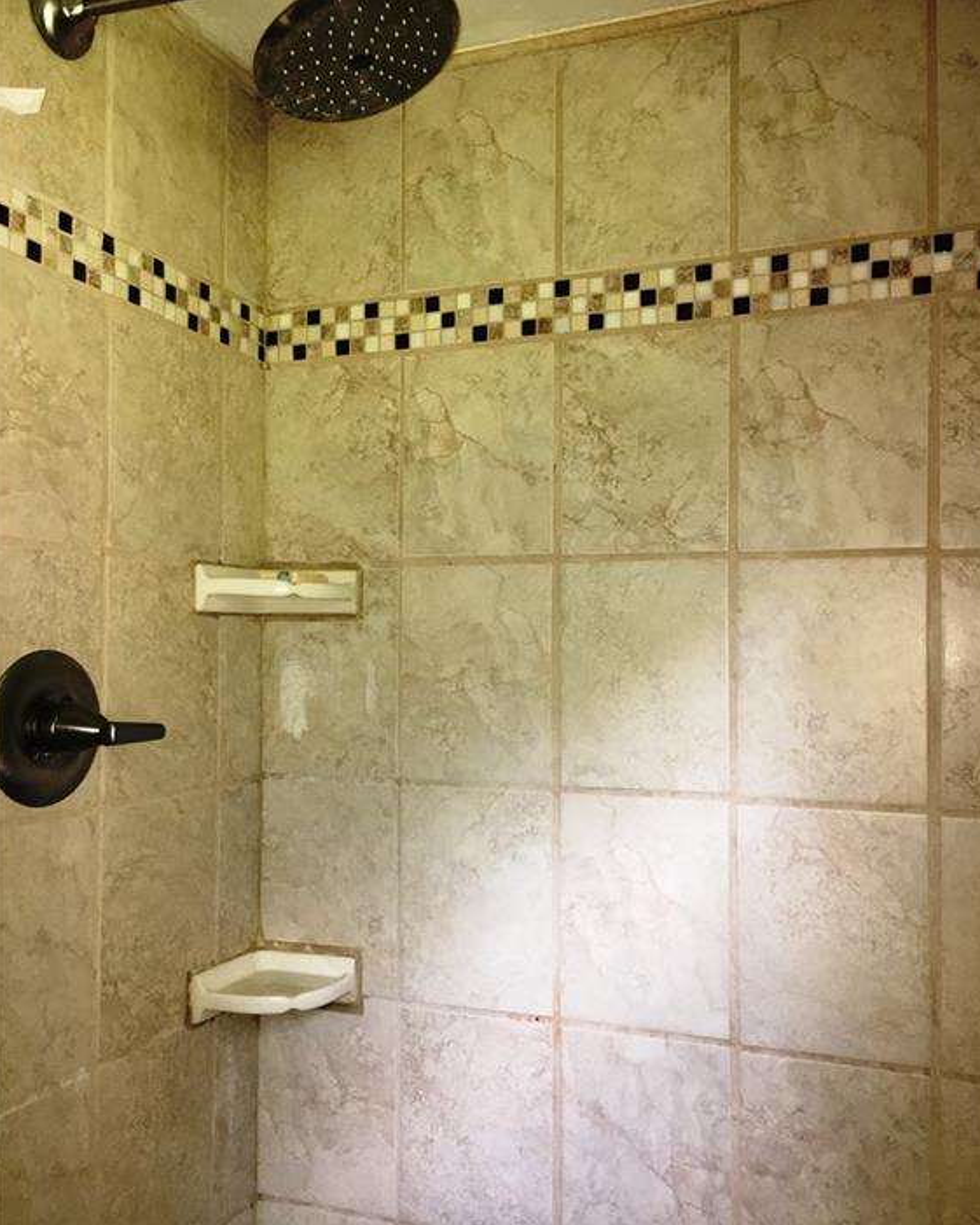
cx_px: 496
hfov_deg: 47.1
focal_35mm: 31
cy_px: 641
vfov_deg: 57.1
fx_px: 1124
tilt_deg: +0.9
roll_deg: -1.5
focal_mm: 4.15
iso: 125
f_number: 2.2
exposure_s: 1/30
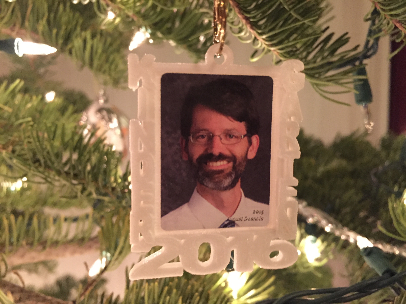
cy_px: 152
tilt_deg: -6.8
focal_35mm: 29
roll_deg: -1.1
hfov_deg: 61.7
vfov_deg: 48.2
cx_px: 203
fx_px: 340
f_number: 2.2
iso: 500
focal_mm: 4.15
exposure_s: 1/15
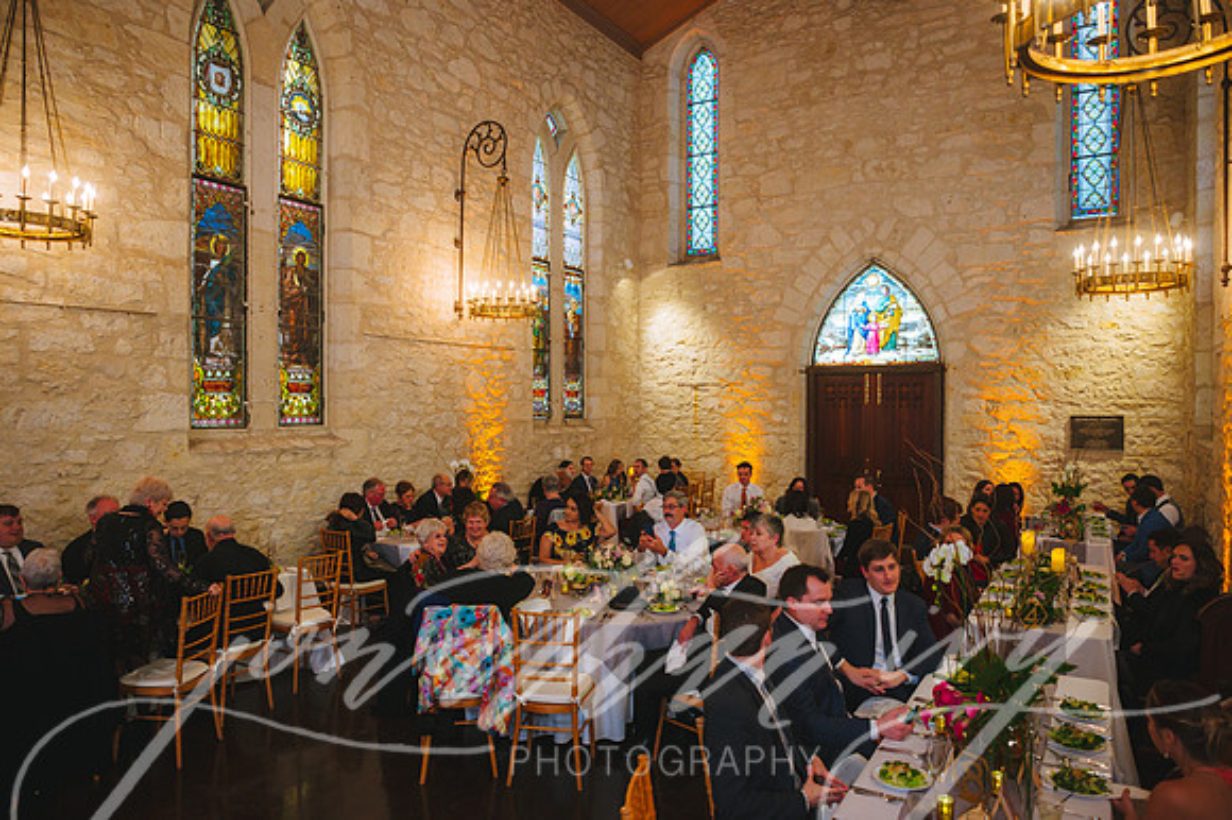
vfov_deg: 53.1
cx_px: 616
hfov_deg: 73.8
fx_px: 821
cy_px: 410
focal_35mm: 24
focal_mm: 24
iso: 1600
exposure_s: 1/125
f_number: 2.8
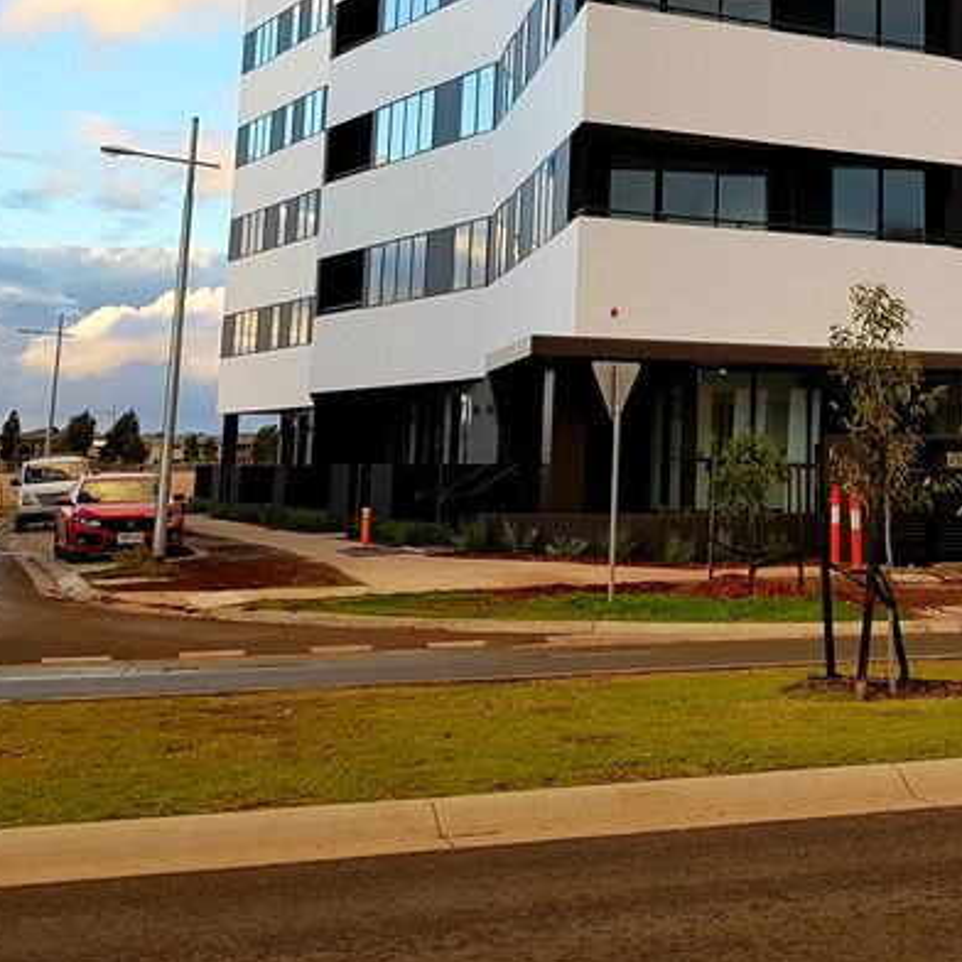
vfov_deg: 27.3
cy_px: 52
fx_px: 1886
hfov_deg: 26.7
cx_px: 1004
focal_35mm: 60
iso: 40
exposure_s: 1/337
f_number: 1.7
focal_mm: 4.2
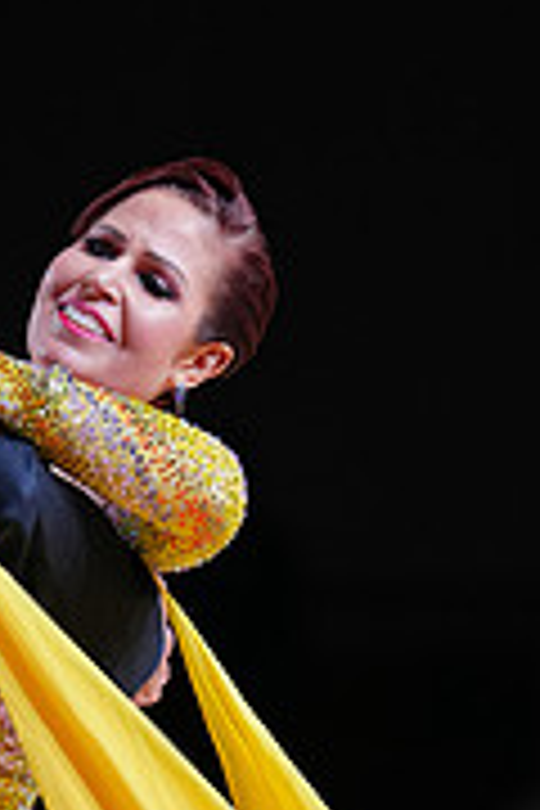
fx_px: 13161
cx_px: -200
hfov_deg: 2.3
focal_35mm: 585
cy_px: 1107
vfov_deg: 3.5
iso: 800
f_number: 2.8
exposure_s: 1/500
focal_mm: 182
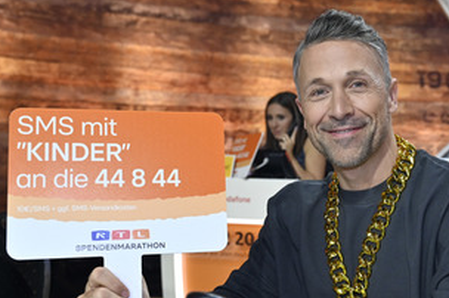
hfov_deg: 41.8
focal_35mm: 47
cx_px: 287
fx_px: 582
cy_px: 214
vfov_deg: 28.4
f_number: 4
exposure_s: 1/200
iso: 1000
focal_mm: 31.5
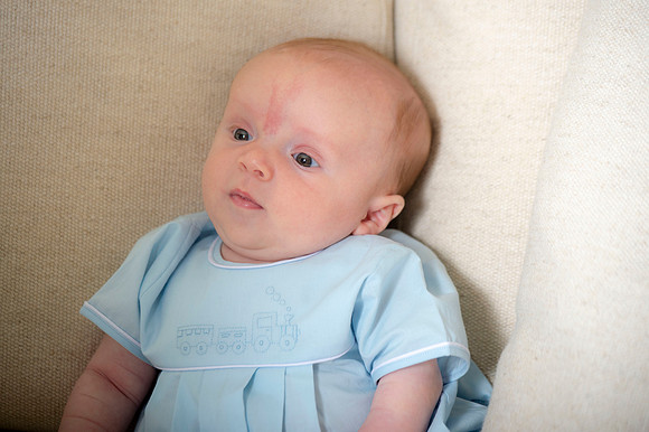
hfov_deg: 11.4
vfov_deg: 7.6
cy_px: 216
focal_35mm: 180
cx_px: 324
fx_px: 3243
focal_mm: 180
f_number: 4.5
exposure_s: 1/200
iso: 250
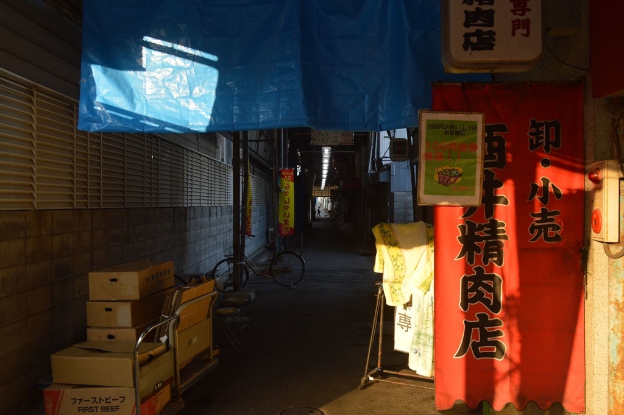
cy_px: 208
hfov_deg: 62.0
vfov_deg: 43.5
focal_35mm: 30
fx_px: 520
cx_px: 312
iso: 400
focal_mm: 20
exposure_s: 1/160
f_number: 6.3
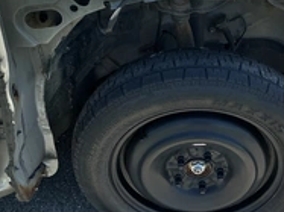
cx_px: 213
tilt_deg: -37.1
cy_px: 74
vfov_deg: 24.3
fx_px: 492
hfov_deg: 31.6
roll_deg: -1.6
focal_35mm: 60
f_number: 1.8
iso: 25
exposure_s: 1/929
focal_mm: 3
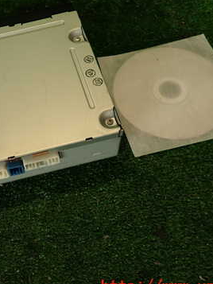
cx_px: 42
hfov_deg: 33.4
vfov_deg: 44.6
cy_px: 119
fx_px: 344
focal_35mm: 42
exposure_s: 1/80
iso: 100
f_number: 2
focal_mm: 4.5
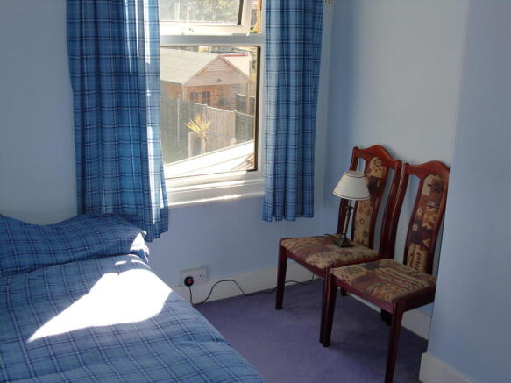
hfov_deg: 43.9
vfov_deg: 33.6
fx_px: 635
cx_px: 256
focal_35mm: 43
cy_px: 192
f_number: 3.1
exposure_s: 1/160
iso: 64
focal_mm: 7.6
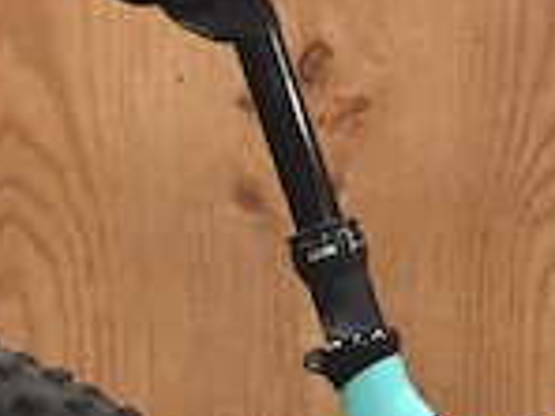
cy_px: 562
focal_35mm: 201
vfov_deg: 7.3
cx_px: 844
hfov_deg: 9.6
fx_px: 3223
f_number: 2.2
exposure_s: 1/30
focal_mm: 4.15
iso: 100
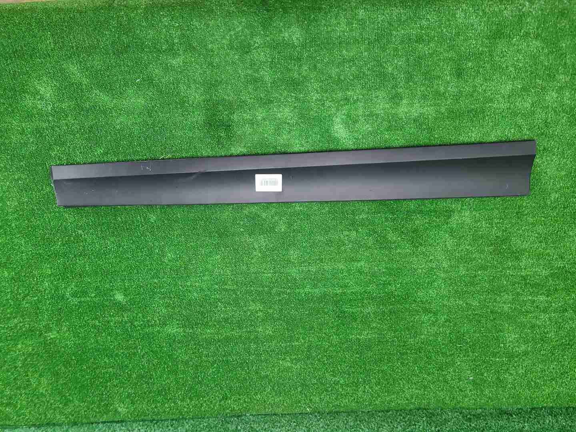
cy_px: 216
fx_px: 433
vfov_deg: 53.1
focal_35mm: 26
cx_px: 288
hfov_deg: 67.3
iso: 256
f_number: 1.8
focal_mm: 5.4
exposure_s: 1/50
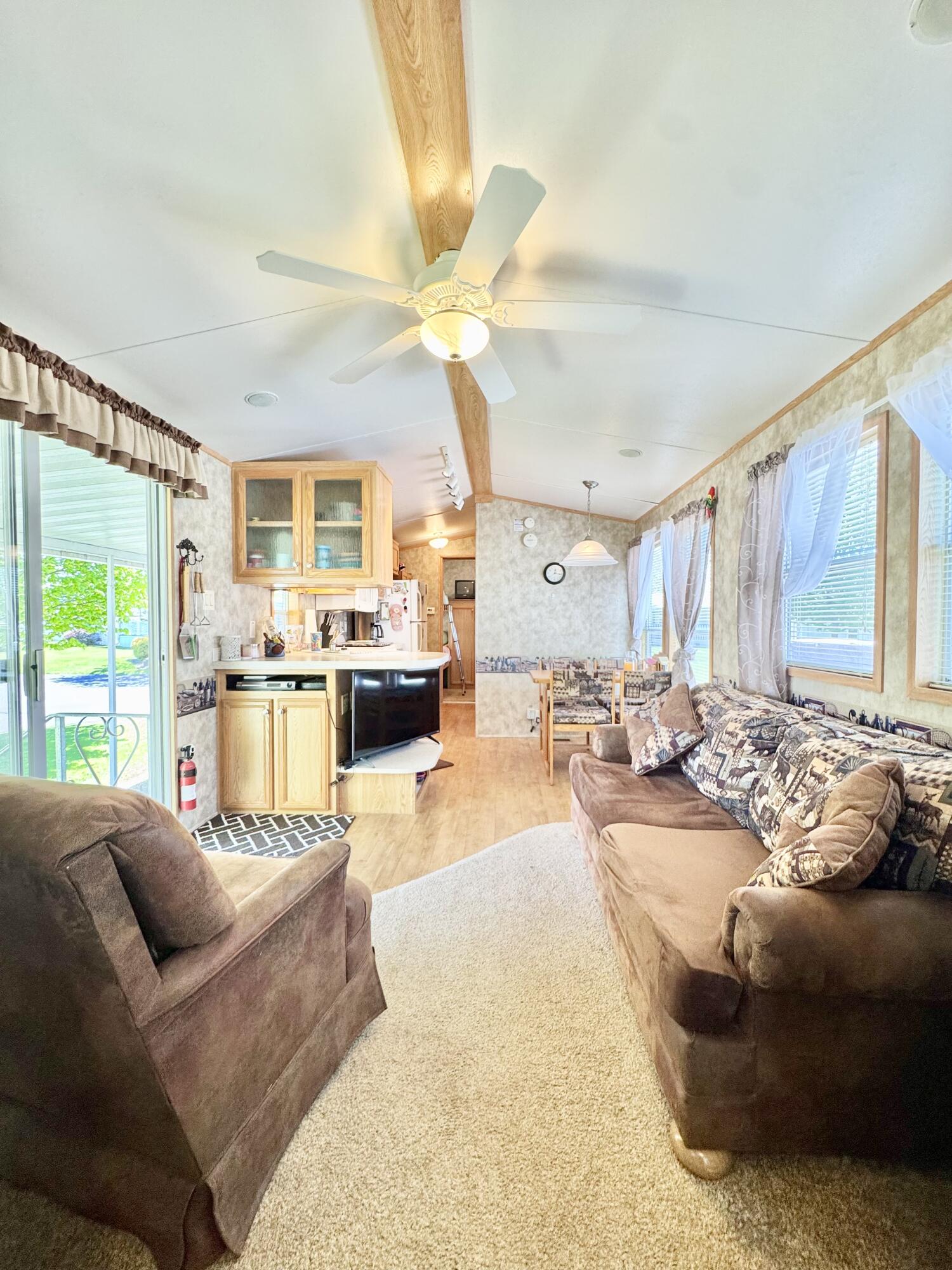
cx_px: 476
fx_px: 513
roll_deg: +0.8
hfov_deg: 85.7
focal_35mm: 14
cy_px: 635
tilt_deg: -1.0
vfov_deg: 102.1
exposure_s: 1/120
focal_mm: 2.22
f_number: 2.2
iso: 160
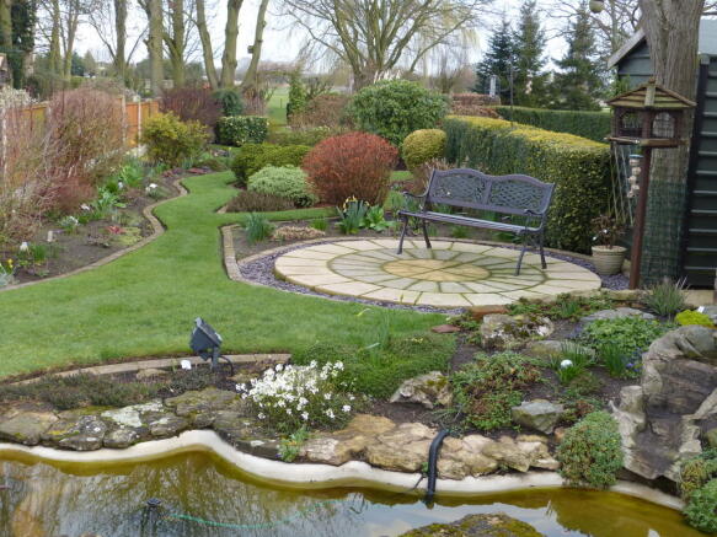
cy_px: 268
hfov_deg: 41.2
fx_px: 953
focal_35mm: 46
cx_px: 358
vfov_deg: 31.5
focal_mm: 7.9
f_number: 4
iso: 100
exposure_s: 1/125
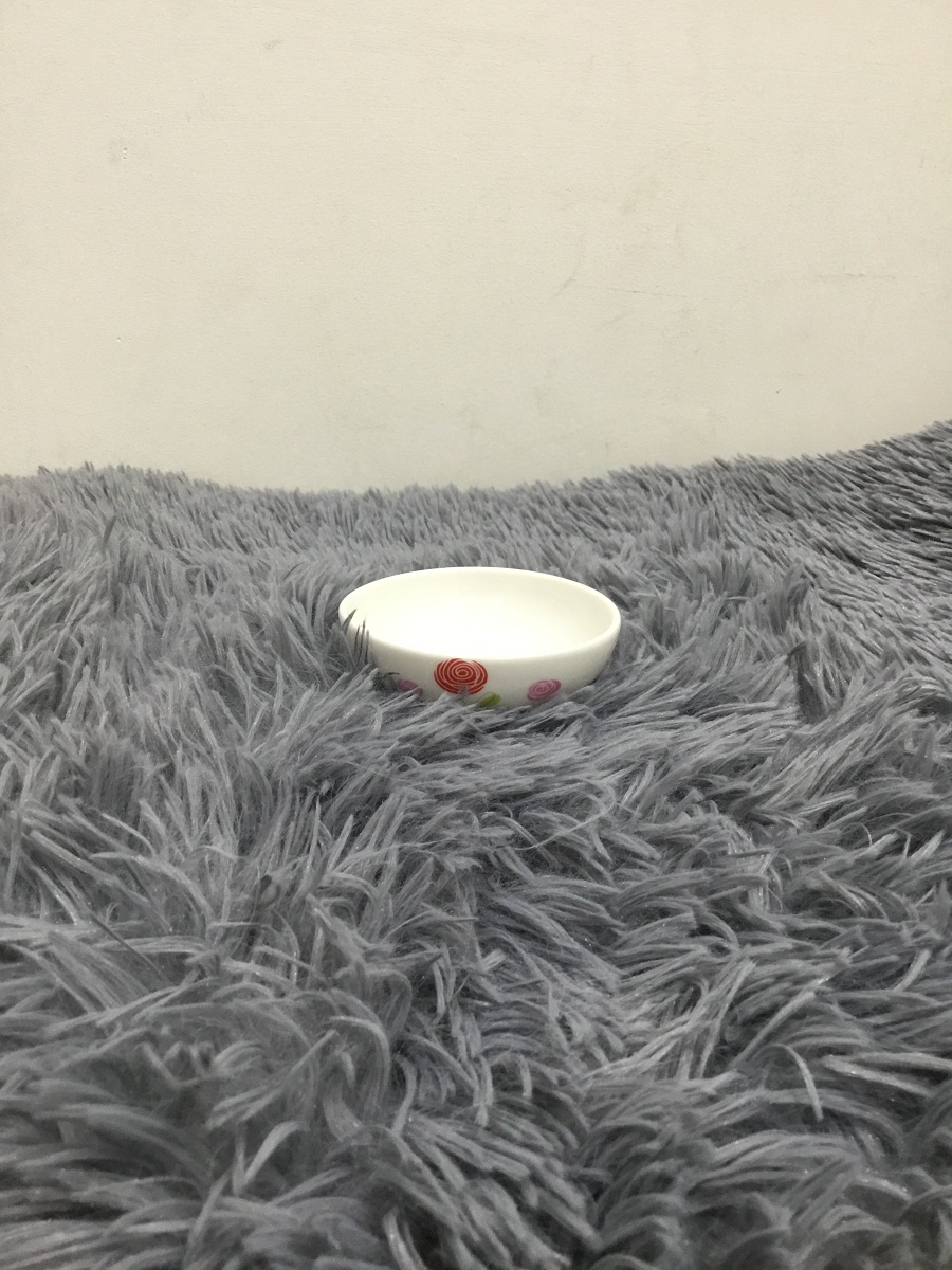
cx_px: 476
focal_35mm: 31
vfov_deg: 58.4
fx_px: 1137
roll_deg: +0.5
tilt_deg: -17.5
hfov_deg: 45.4
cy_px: 635
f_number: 2.4
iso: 125
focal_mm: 3.3
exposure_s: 1/33
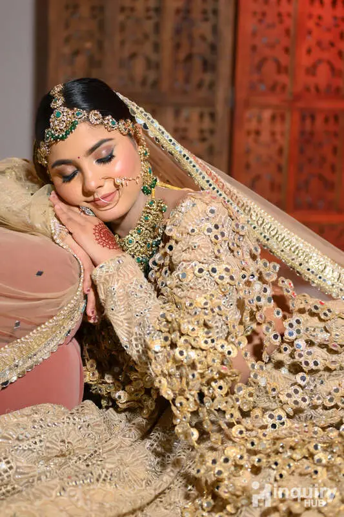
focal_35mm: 75
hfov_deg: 18.2
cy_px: 258
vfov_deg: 27.0
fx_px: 1075
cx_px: 172
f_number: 1.8
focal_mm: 50
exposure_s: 1/200
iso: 1000
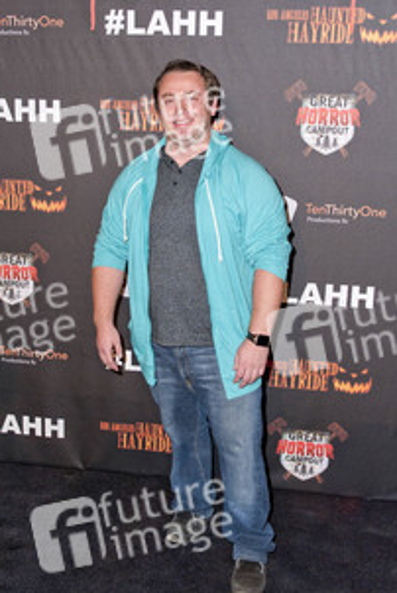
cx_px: 190
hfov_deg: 32.7
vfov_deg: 47.0
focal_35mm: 41
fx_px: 677
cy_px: 232
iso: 400
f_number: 4.5
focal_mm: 31
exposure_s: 1/400
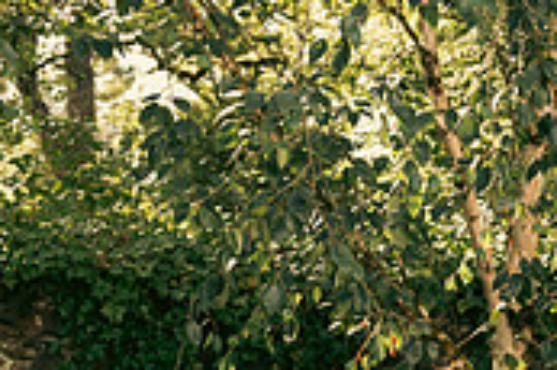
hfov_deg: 17.4
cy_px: 610
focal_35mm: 114
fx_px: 1762
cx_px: 589
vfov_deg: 11.3
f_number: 3.5
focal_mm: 34
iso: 160
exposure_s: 1/200
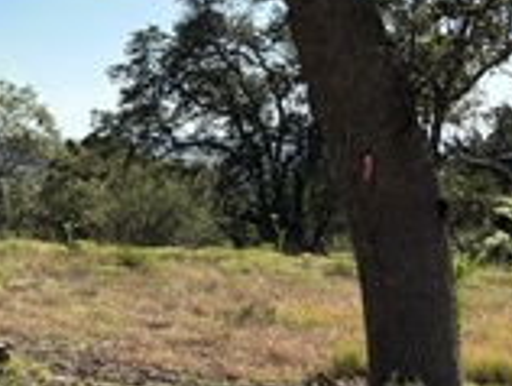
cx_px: -269
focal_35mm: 105
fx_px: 1555
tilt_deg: -2.7
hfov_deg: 16.9
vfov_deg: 14.1
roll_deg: -0.5
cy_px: 159
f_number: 1.6
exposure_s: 1/2288
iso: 50
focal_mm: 5.96
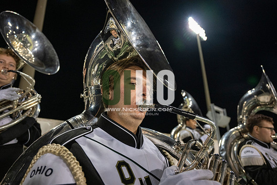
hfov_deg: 73.7
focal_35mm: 24
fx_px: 185
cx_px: 138
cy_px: 92
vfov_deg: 53.2
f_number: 3.2
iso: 2000
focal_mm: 24
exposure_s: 1/500
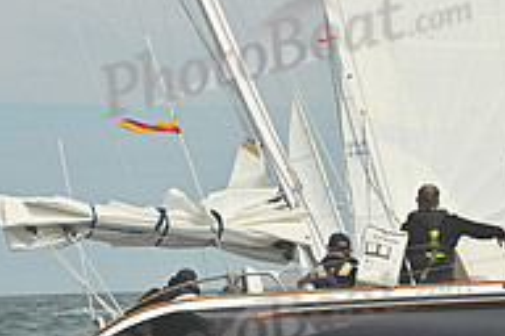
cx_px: 610
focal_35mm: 212
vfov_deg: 6.5
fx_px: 2974
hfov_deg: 9.6
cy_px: 148
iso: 320
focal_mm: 70
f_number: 11
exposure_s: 1/1250
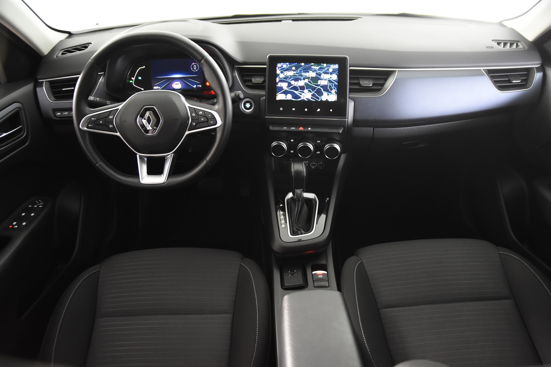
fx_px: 390
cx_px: 276
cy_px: 184
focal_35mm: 26
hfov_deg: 70.4
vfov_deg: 50.4
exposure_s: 1/25
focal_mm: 17
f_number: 2.8
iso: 2000
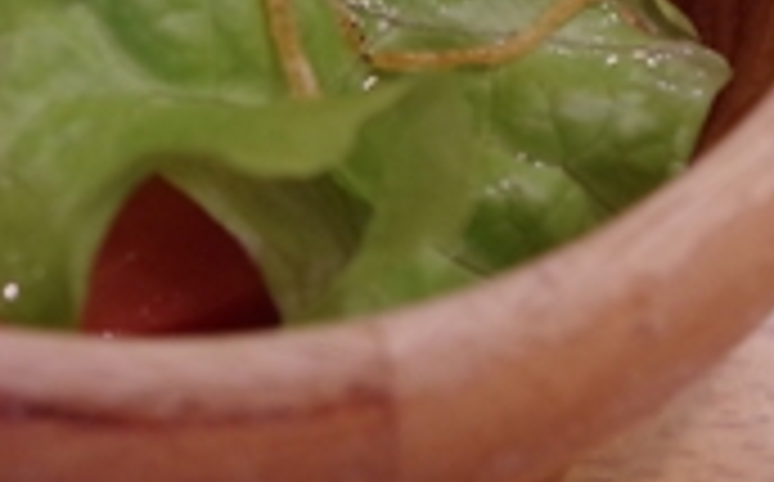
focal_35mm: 107
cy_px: -140
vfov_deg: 11.9
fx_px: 2247
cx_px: 83
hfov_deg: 19.2
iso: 1600
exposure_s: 1/40
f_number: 5
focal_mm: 24.38
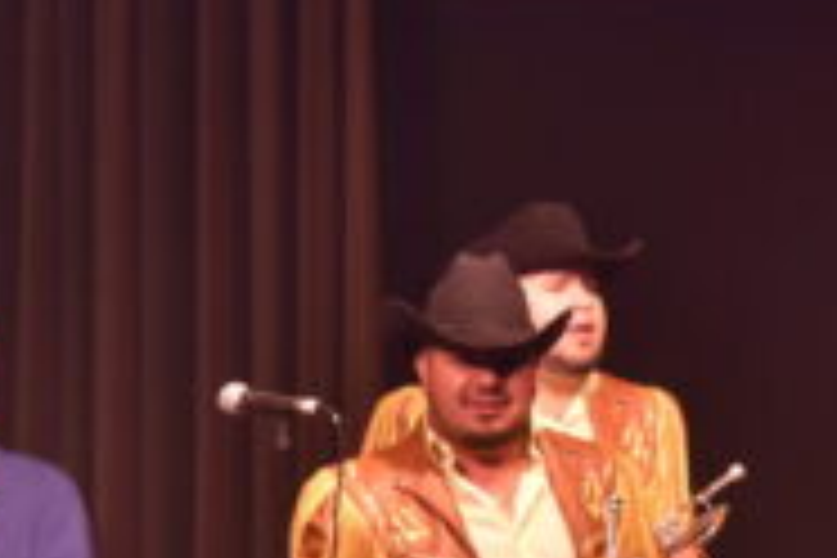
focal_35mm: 387
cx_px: 776
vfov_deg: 3.6
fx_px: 8997
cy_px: 450
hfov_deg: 5.3
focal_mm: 120
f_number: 4
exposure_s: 1/25
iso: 1600
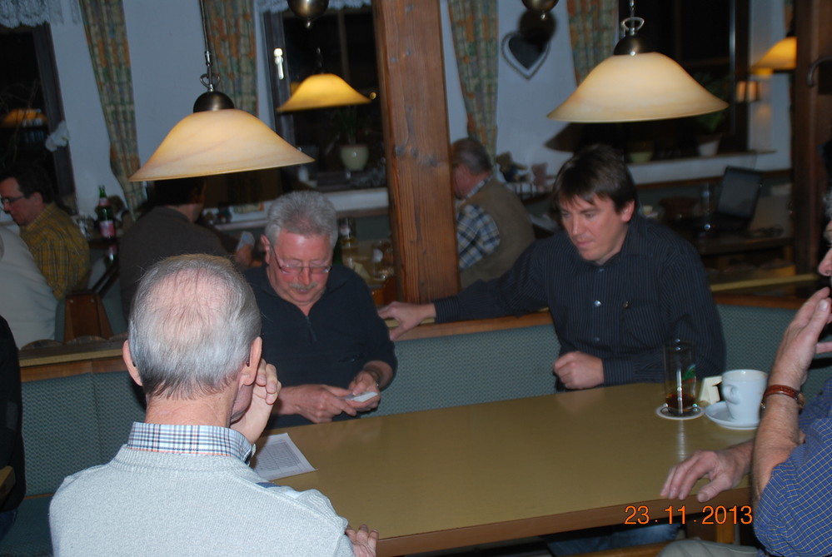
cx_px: 416
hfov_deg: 41.1
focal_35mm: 48
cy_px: 278
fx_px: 1111
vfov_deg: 28.2
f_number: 4.2
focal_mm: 32
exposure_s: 1/60
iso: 200
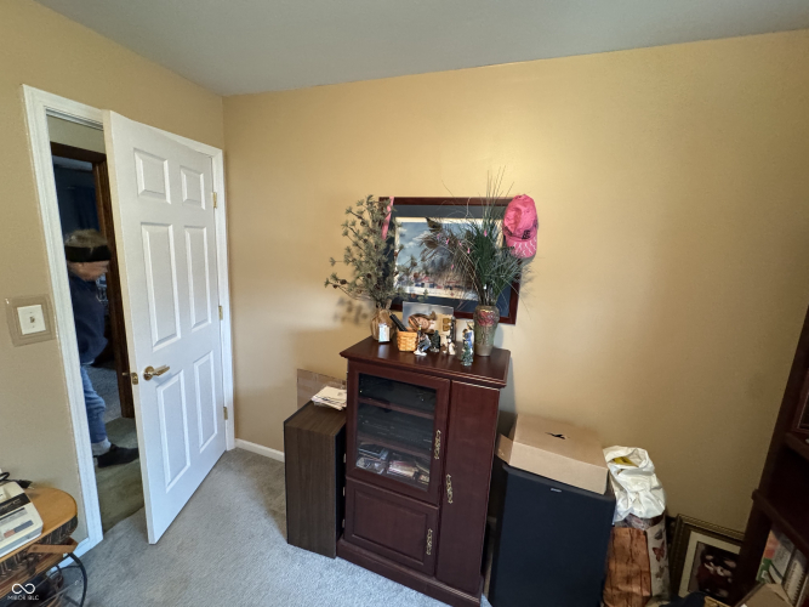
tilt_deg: -11.7
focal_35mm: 14
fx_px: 327
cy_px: 304
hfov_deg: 102.1
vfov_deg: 85.7
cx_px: 404
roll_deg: -3.9
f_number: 2.2
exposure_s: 1/60
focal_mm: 2.22
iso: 640
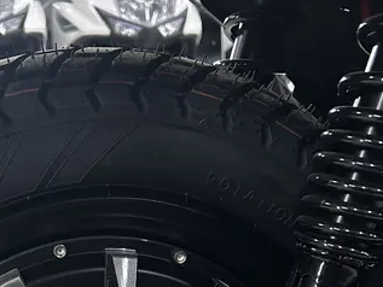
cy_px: 510
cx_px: 92
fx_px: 908
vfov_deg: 15.5
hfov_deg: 23.6
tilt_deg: -25.3
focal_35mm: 82
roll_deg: -0.7
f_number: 1.5
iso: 250
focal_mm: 5.7
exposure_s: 1/50
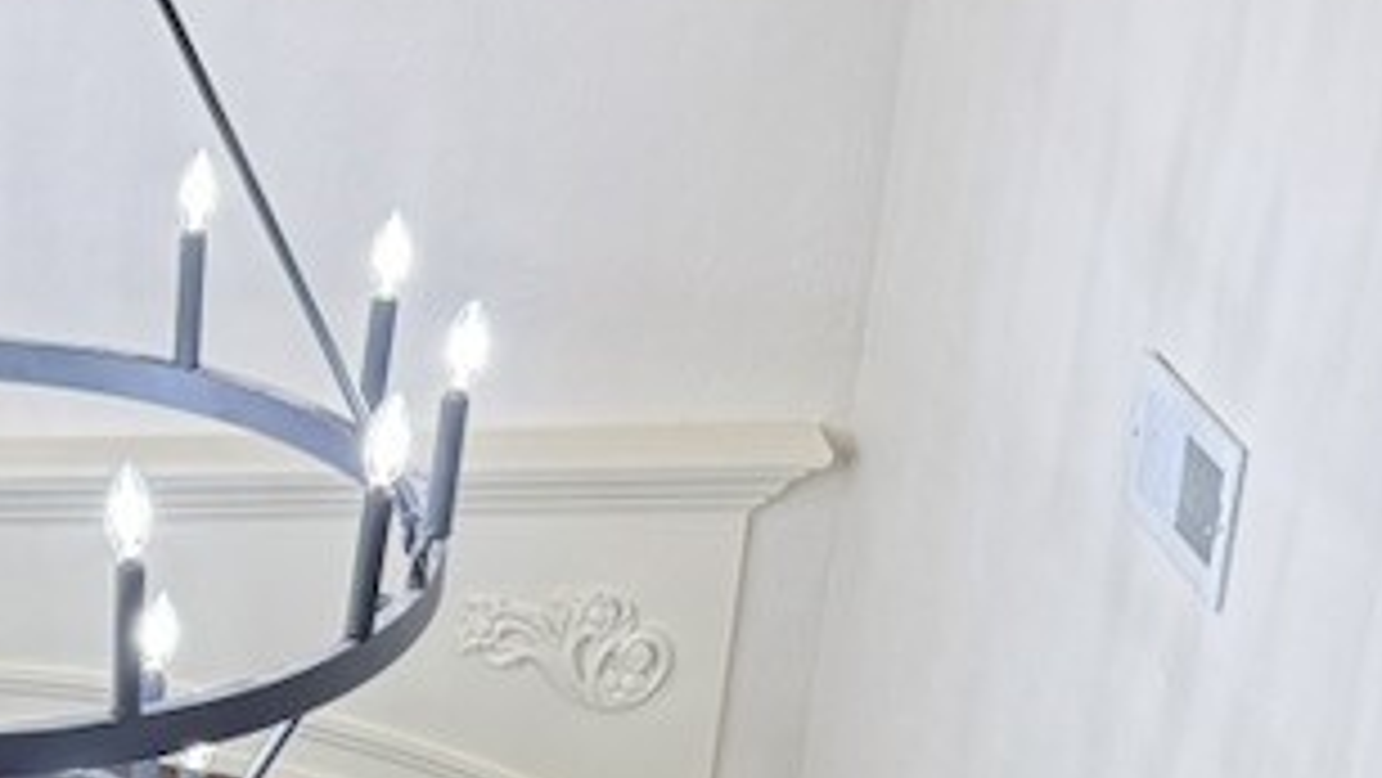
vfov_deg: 9.9
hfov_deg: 18.8
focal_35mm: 109
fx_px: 3996
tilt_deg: -37.4
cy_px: 1803
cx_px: -149
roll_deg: +0.5
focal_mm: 6.76
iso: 320
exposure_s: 1/120
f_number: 1.78
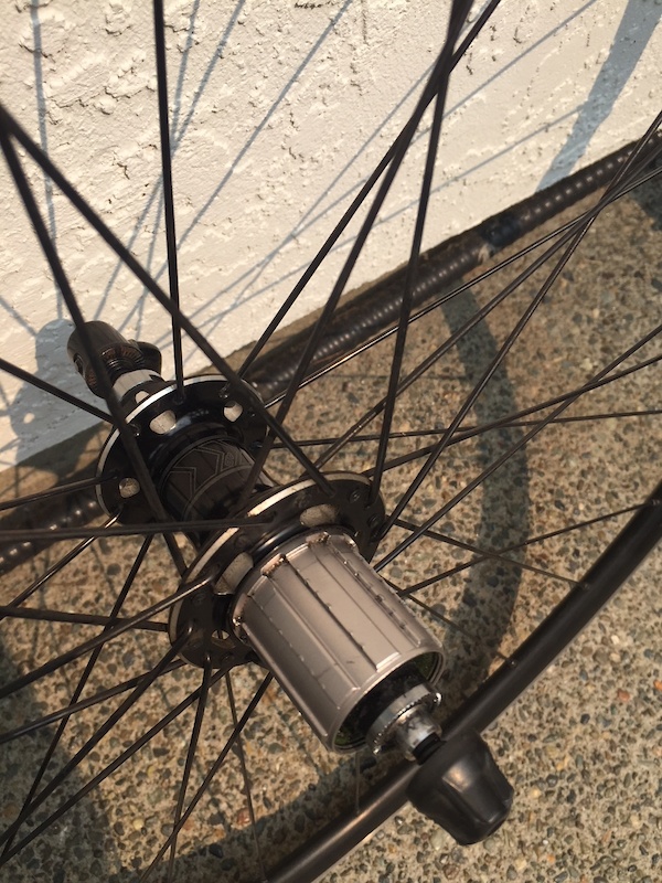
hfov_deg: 48.2
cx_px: 331
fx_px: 739
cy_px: 442
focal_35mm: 29
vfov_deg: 61.7
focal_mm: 4.15
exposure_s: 1/1721
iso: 32
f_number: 2.2
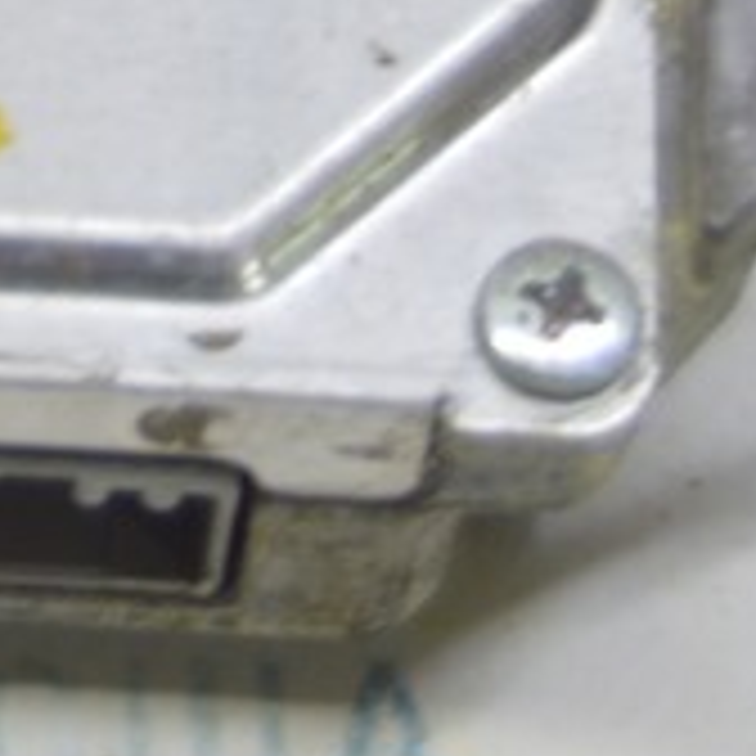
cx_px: -297
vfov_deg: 4.8
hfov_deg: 4.9
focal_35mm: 358
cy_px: -677
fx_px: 8846
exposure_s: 1/20
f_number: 5.6
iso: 400
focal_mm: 46
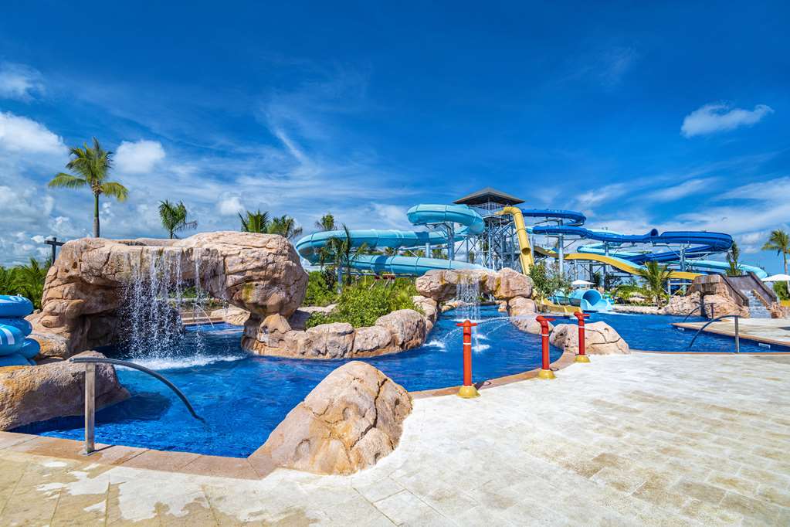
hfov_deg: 96.7
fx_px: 351
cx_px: 395
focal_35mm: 16
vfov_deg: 73.7
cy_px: 264
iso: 250
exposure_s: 1/640
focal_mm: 16
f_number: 8
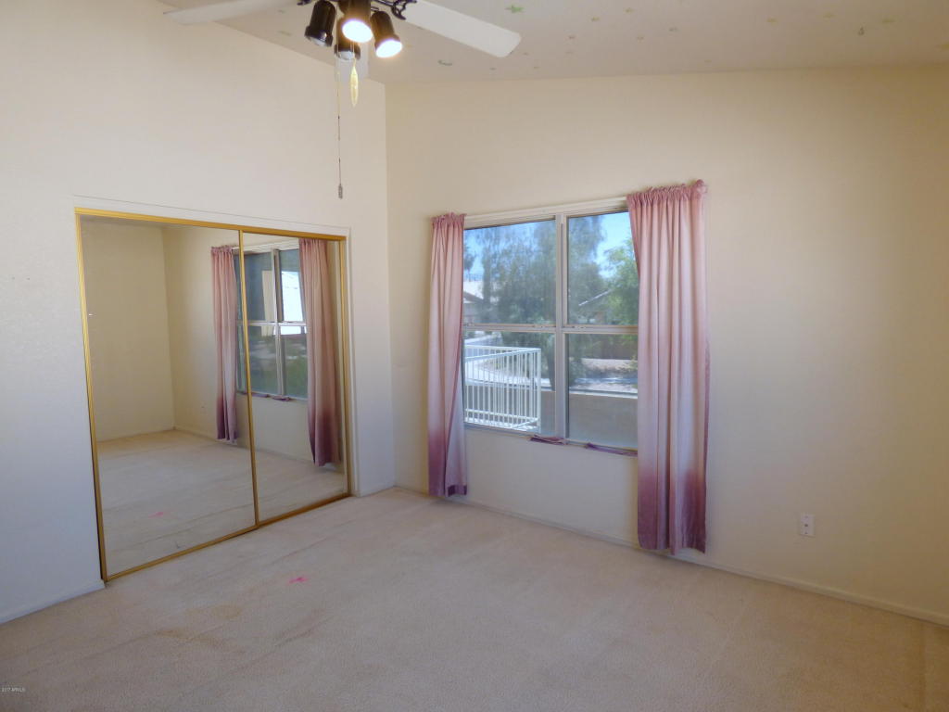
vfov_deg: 66.0
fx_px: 548
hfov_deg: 81.7
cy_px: 356
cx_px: 474
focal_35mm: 20
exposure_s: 1/80
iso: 100
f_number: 2.8
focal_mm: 3.58
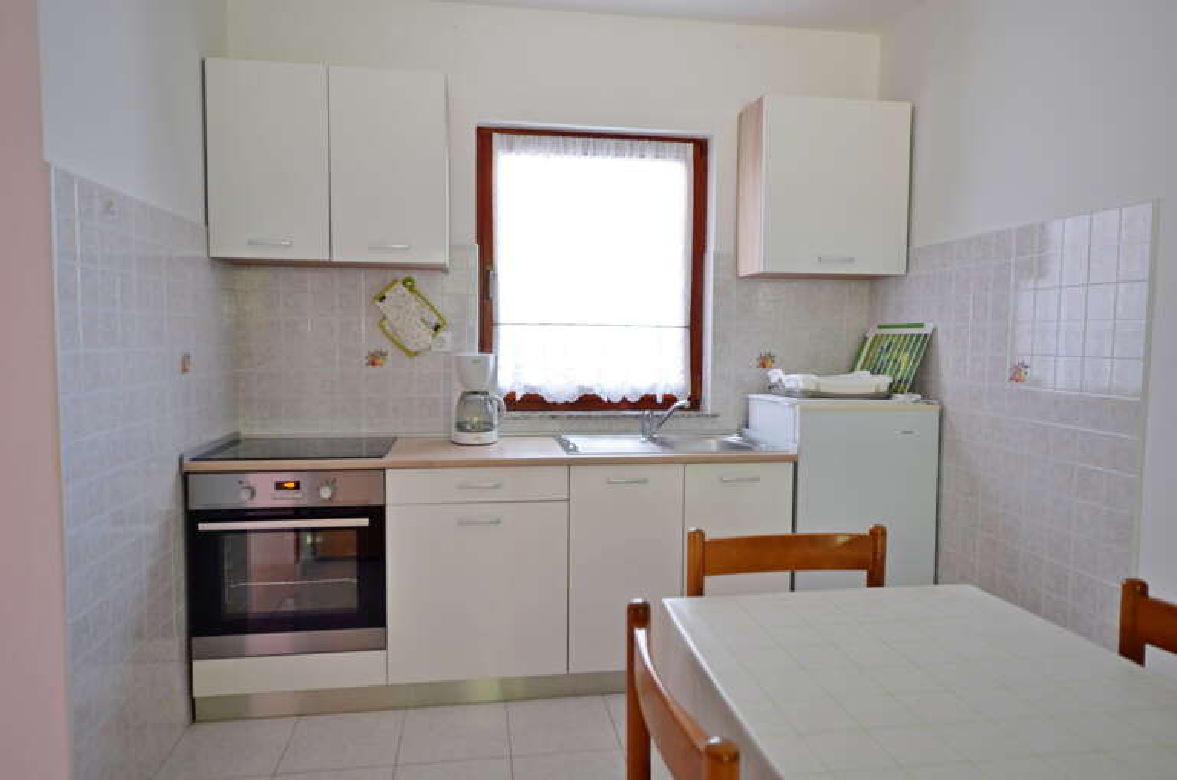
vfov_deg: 52.9
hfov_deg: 73.8
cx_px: 588
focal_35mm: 24
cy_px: 390
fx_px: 783
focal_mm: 16
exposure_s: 1/60
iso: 560
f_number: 4
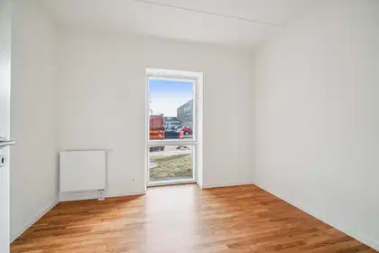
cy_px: 126
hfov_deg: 100.4
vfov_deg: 77.3
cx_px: 190
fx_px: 158
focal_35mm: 15
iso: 200
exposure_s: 1/20
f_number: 8
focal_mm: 10
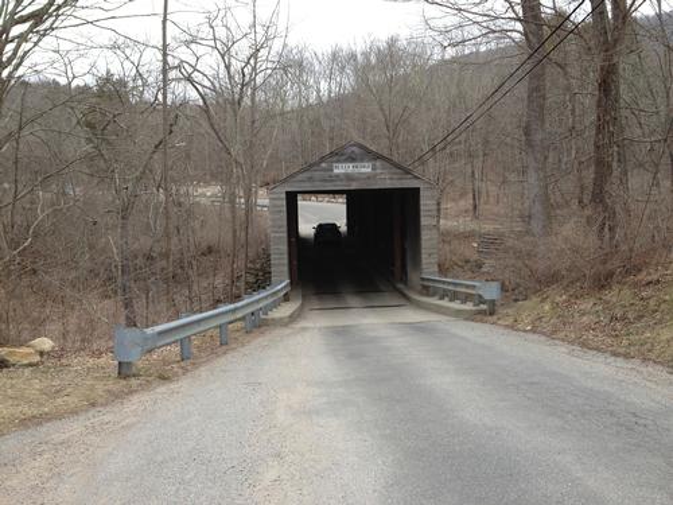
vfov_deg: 40.7
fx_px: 680
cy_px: 252
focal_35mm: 35
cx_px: 336
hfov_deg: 52.6
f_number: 2.4
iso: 50
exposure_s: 1/199
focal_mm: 4.28
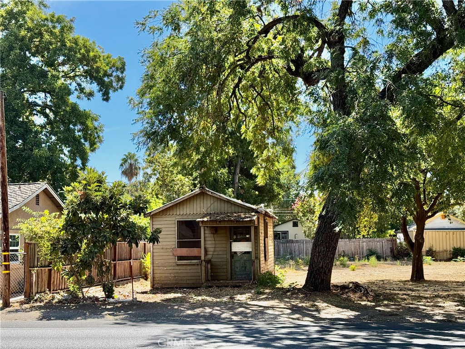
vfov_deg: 30.3
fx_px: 645
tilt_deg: +5.1
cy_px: 174
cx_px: 232
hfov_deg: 39.7
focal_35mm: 48
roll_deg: +0.2
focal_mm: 6.76
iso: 64
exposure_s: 1/939
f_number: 1.78
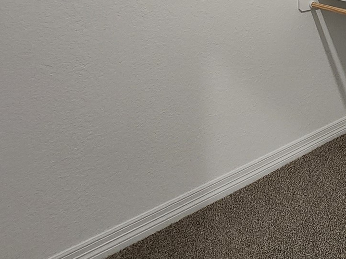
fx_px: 370
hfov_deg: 35.3
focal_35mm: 37
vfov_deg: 30.5
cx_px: 445
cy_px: -78
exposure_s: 1/60
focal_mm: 2.2
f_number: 2.2
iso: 320
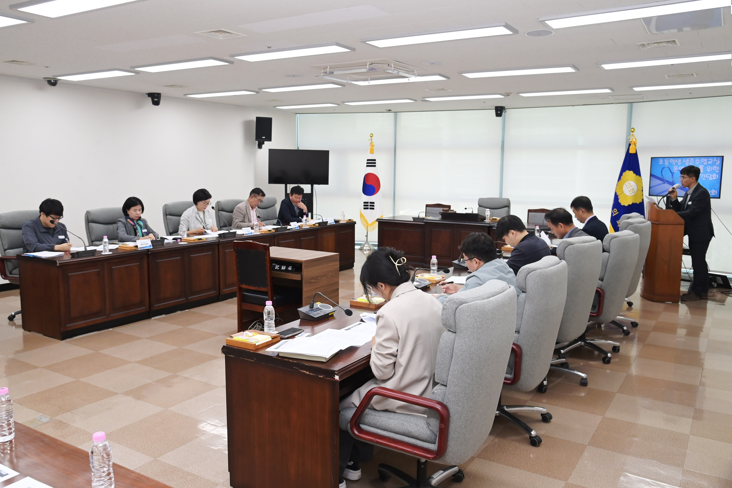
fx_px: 610
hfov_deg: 61.9
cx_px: 366
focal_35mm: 30
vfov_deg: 43.6
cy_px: 244
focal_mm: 30
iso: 2500
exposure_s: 1/250
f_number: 6.3
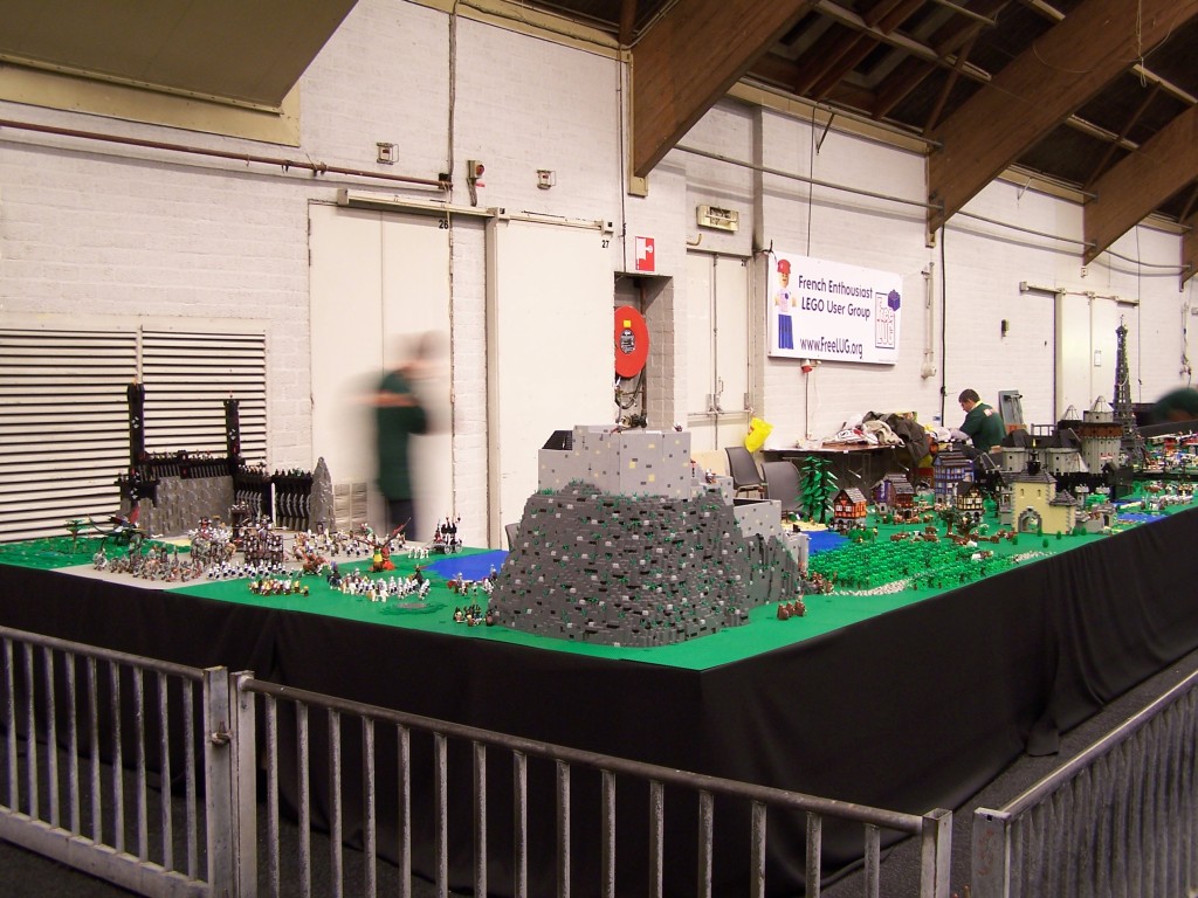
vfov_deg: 37.7
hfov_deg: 49.0
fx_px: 1315
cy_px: 449
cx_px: 599
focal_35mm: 38
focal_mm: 6.3
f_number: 2.8
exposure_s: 1/2
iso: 80
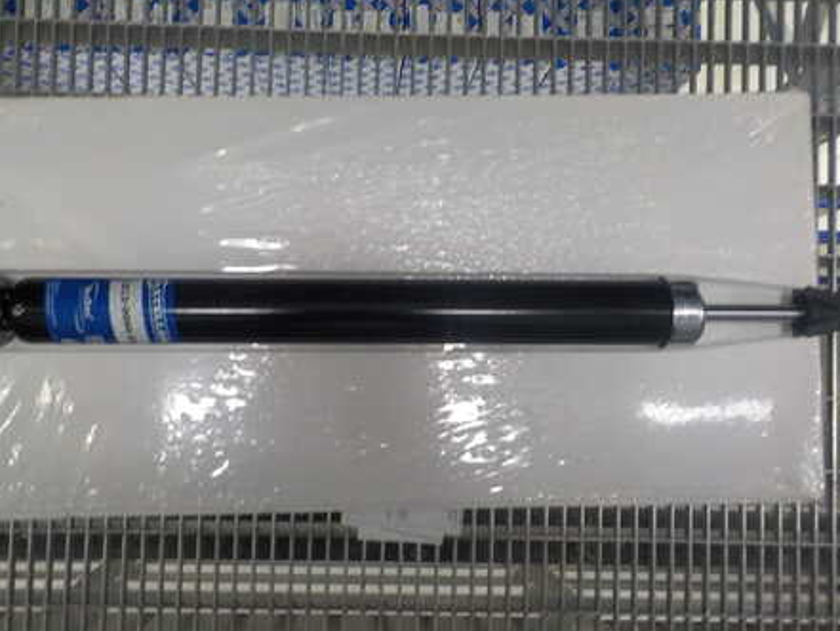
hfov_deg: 53.9
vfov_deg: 41.8
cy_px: 336
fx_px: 825
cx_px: 385
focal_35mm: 34
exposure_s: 1/10
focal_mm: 4.1
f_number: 3.3
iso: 400
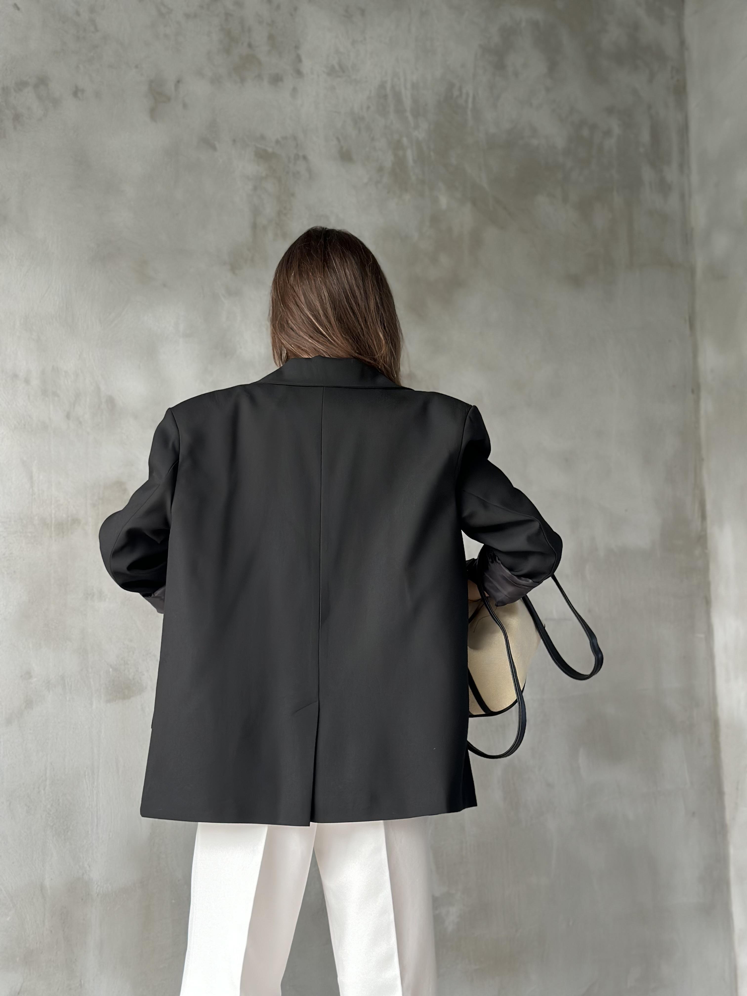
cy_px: 498
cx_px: 374
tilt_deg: +6.0
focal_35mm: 48
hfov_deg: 30.3
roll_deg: -0.4
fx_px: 1381
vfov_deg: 39.7
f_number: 1.78
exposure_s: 1/60
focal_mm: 6.86
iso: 200
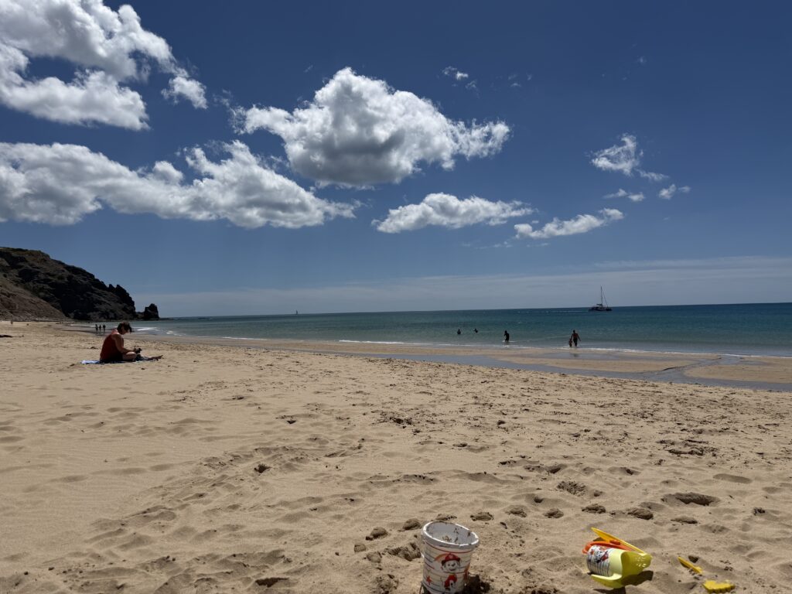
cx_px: 396
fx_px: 549
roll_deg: +2.6
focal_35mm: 24
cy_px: 297
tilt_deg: -1.0
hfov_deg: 71.6
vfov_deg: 56.8
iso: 80
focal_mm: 6.76
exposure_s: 1/17544
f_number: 1.78
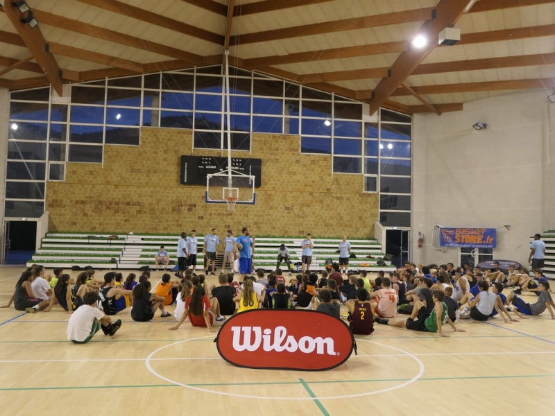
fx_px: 497
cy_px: 208
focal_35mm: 31
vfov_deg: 45.4
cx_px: 278
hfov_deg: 58.4
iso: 320
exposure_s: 1/80
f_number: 2.5
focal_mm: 10.5
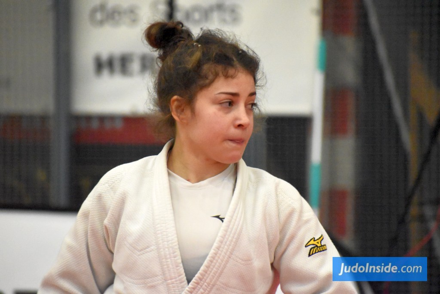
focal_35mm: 360
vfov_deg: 3.8
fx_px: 4400
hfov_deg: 5.7
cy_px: 147
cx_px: 220
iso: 12800
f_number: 7.1
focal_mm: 240
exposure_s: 1/320
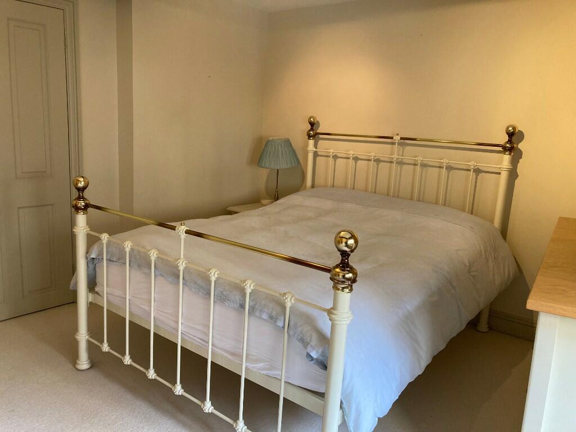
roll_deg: -2.5
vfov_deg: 49.7
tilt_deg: -9.3
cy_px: 216
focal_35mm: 28
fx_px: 466
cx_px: 288
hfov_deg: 63.4
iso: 125
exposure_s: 1/50
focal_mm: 3.99
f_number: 1.8
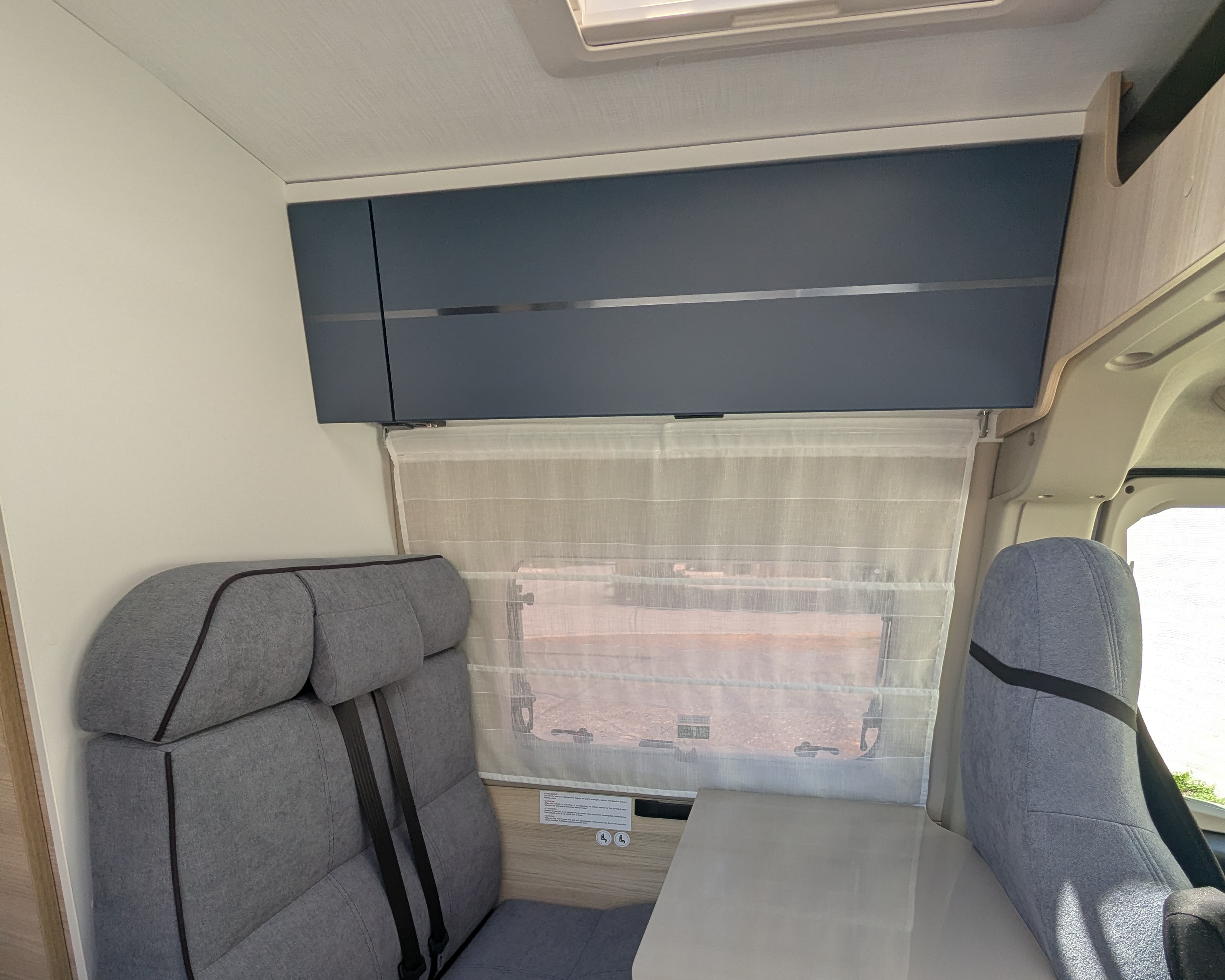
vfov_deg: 61.3
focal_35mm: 21
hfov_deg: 77.6
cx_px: 618
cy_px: 753
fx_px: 761
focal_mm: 2.35
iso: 47
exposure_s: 1/350
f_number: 2.2
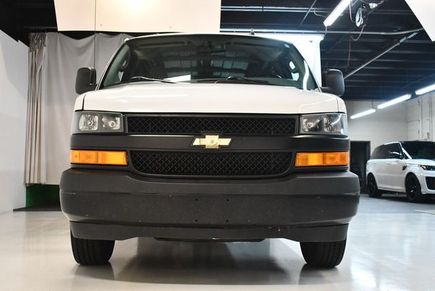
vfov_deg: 32.0
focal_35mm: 42
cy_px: 146
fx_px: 508
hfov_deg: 46.4
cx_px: 218
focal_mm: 21
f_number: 3.8
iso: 2000
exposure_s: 1/125
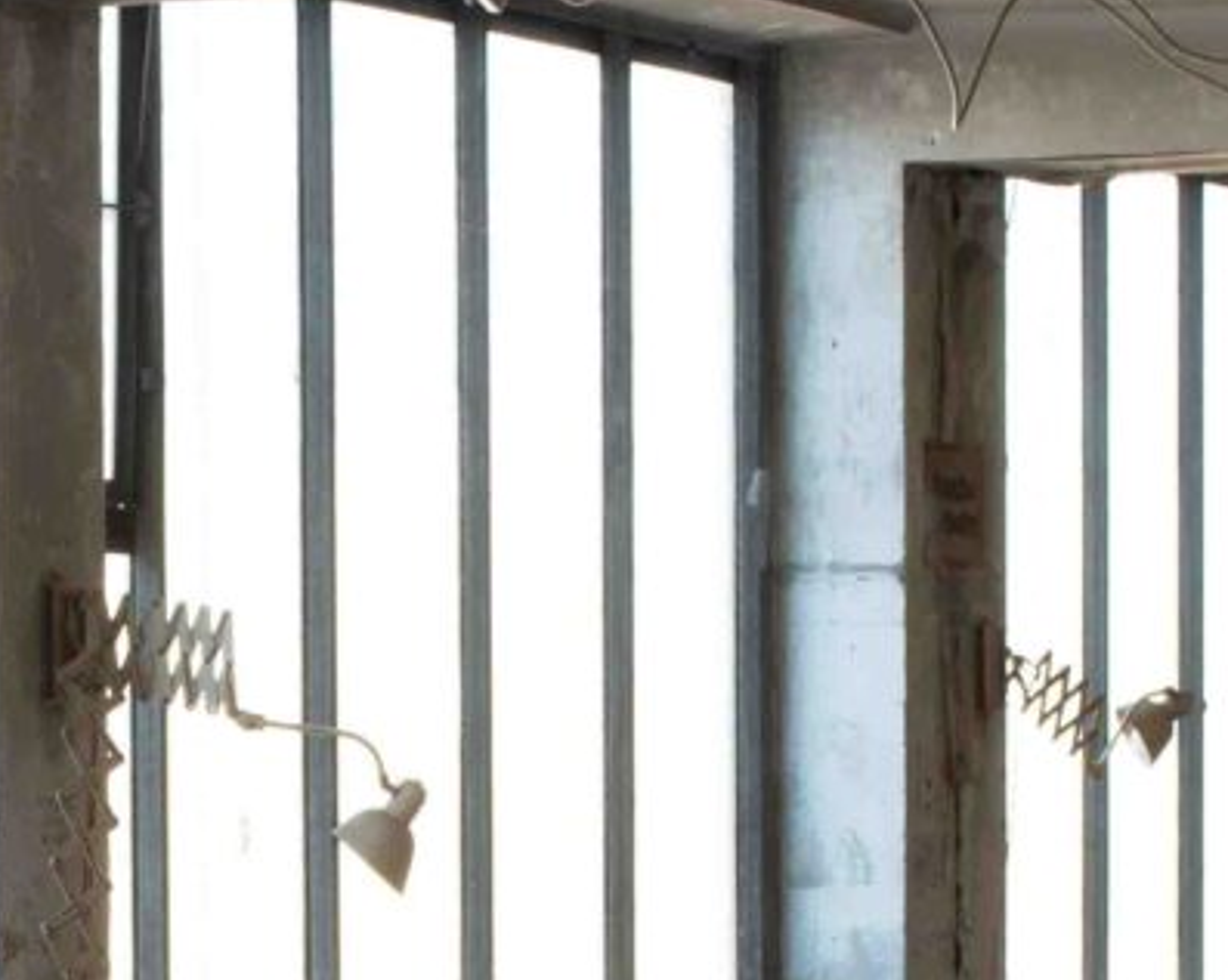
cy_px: 1377
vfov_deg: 7.2
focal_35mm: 212
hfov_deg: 9.0
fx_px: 7699
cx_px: -84
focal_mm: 35
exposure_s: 1/15
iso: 100
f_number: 8
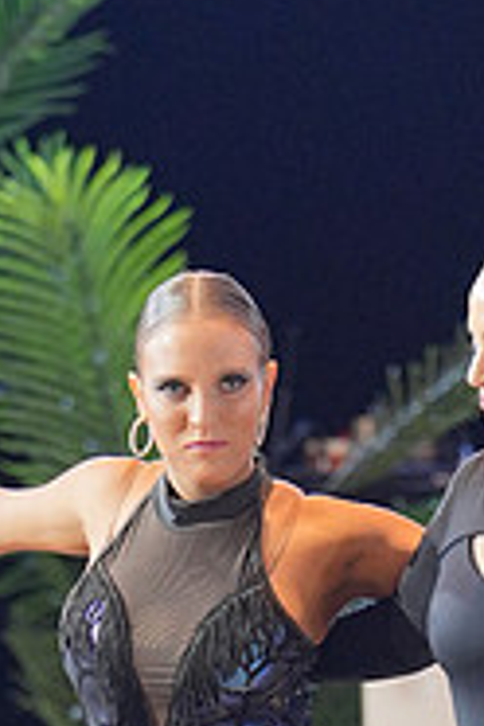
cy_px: 913
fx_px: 12321
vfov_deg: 3.4
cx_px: 365
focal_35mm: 611
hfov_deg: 2.3
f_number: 2
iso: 1600
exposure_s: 1/500
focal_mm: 131
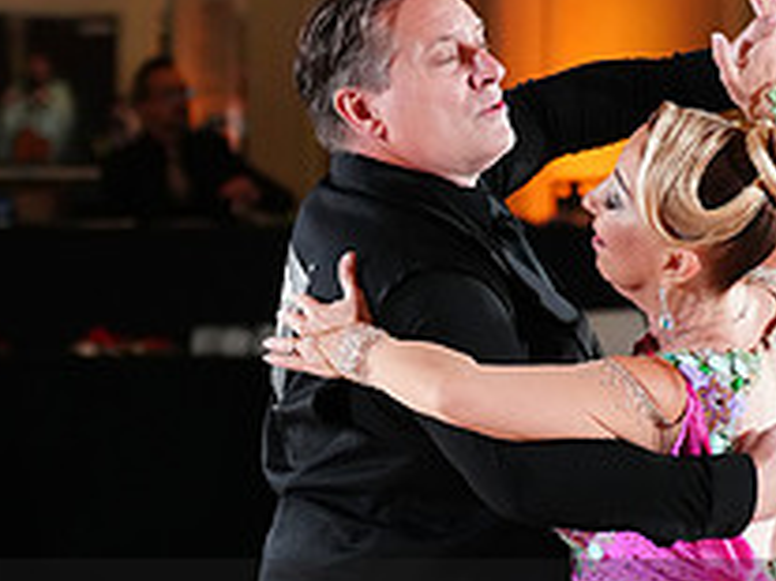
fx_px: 4234
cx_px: 515
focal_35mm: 189
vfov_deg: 7.8
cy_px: 686
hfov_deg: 10.5
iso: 3200
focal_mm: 70
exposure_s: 1/400
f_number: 2.8
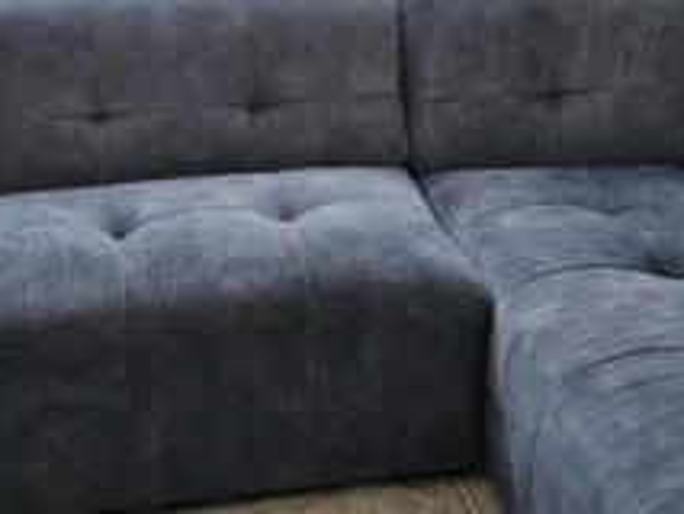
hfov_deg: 28.1
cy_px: 231
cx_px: 331
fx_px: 1364
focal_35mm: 69
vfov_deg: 21.3
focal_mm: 6.3
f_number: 1.7
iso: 320
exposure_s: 1/67
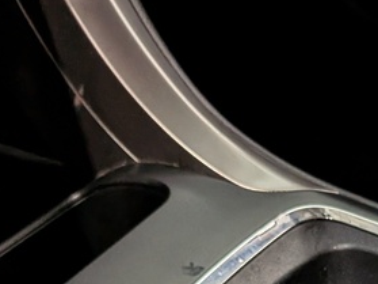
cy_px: 503
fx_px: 961
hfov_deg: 21.3
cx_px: 396
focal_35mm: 88
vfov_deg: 14.8
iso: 36
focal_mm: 4.53
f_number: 1.7
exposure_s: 1/60
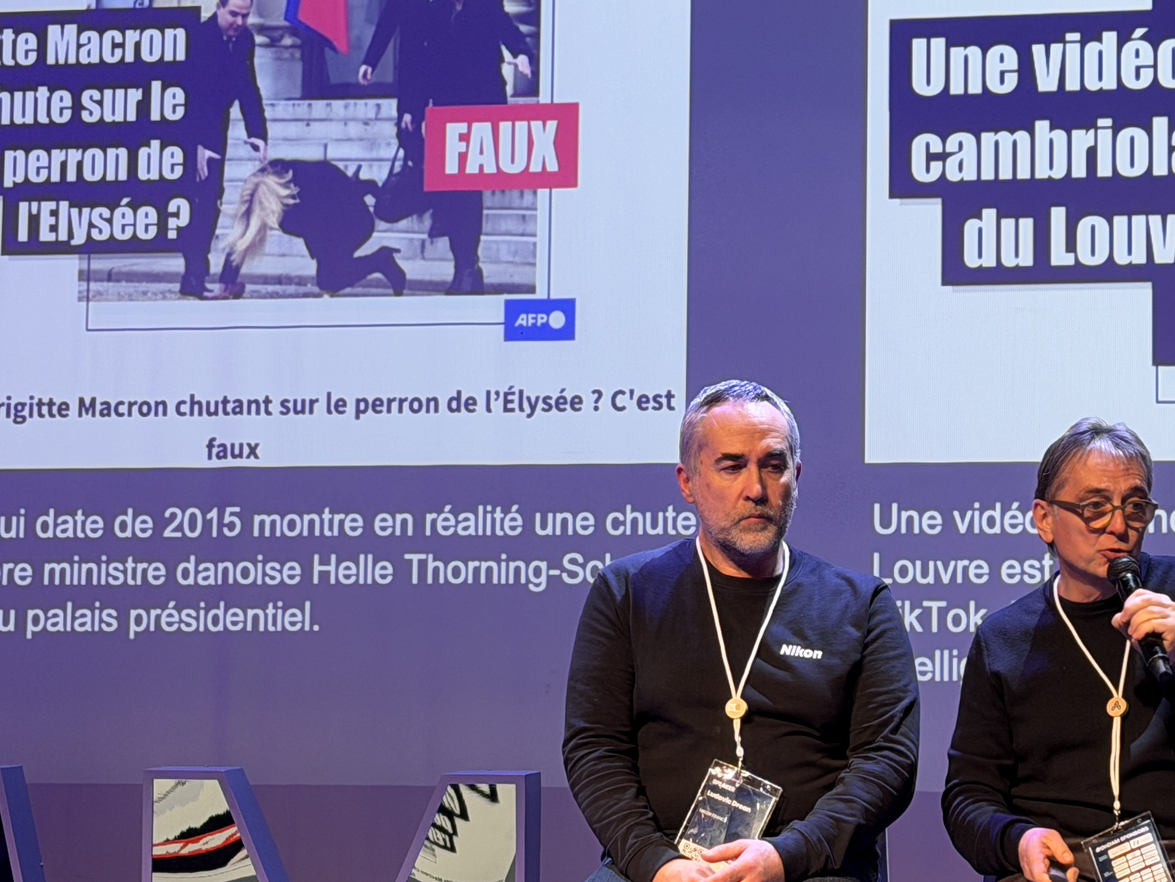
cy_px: 422
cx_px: 787
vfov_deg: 13.5
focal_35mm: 110
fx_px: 3735
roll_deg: -0.4
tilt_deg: +2.4
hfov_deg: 17.8
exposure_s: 1/50
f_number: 1.78
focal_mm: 6.76
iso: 125
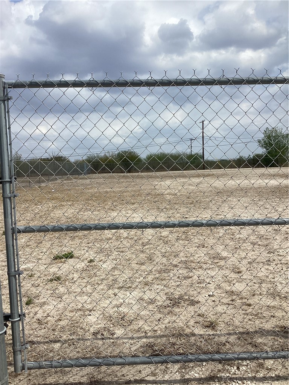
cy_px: 192
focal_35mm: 31
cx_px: 144
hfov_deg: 45.4
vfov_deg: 58.4
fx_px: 345
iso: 25
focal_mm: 3.3
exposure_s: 1/2469
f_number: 2.4
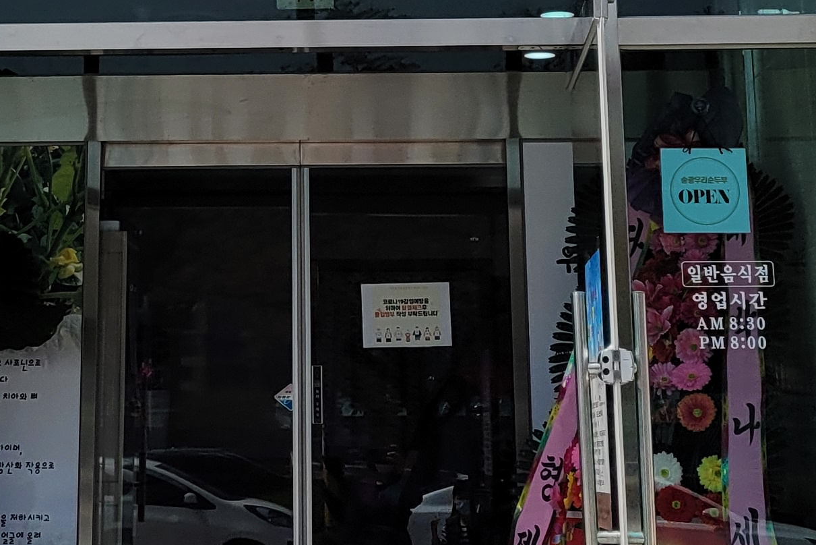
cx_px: 222
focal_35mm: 90
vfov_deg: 14.7
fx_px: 2040
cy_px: -103
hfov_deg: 22.4
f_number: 1.8
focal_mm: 5.4
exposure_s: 1/6457
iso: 40
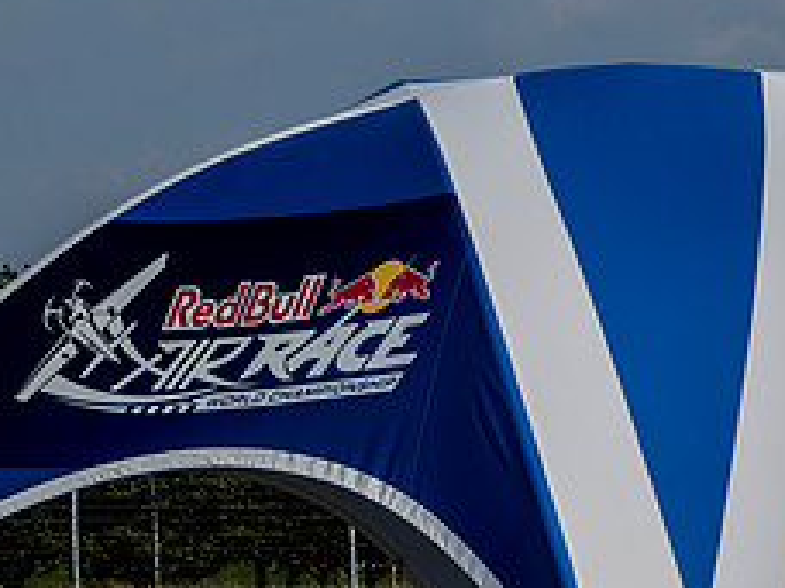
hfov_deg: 5.6
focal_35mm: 356
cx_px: 668
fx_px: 8073
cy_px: 476
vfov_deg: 4.2
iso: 200
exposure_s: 1/320
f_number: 11
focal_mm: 70
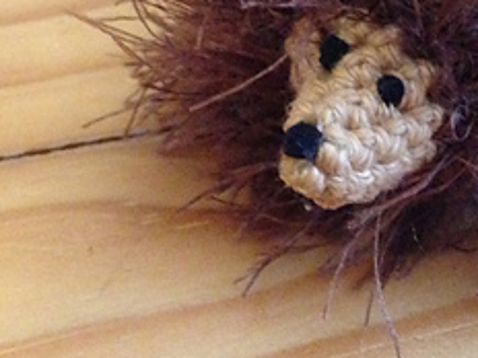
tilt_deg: -44.9
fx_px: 1257
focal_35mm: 91
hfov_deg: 21.4
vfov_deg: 16.1
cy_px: 78
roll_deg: +1.2
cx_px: 328
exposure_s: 1/15
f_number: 2.4
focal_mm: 4.12
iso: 640
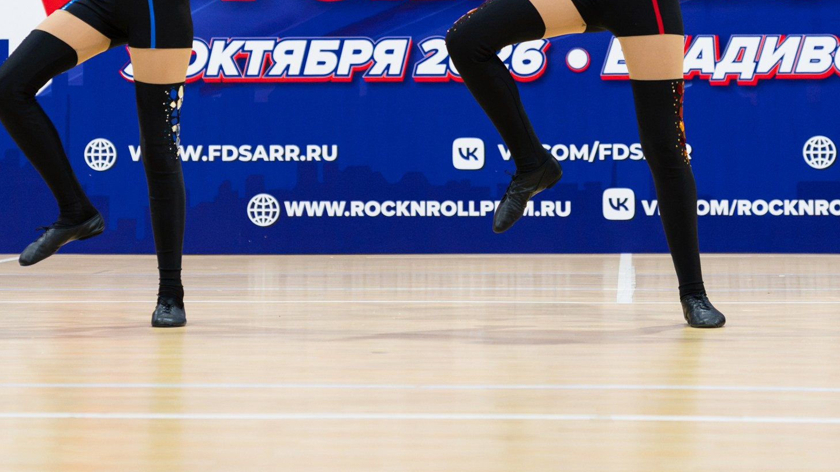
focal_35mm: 129
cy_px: -5
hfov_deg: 16.6
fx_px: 2873
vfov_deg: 9.3
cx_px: 412
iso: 2000
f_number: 2.8
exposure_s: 1/500
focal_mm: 59.5
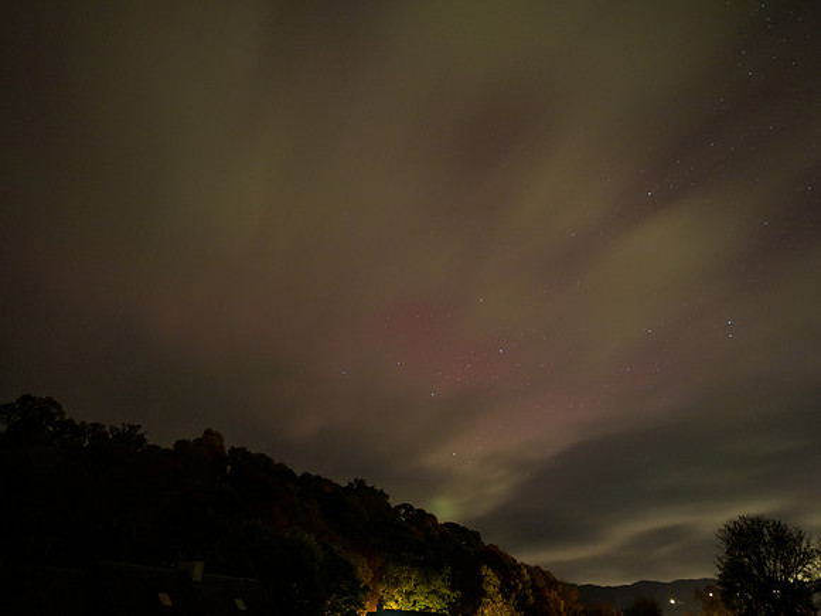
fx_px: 569
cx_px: 410
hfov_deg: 71.6
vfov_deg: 56.8
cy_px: 308
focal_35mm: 24
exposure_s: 30
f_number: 2
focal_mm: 12
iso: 200
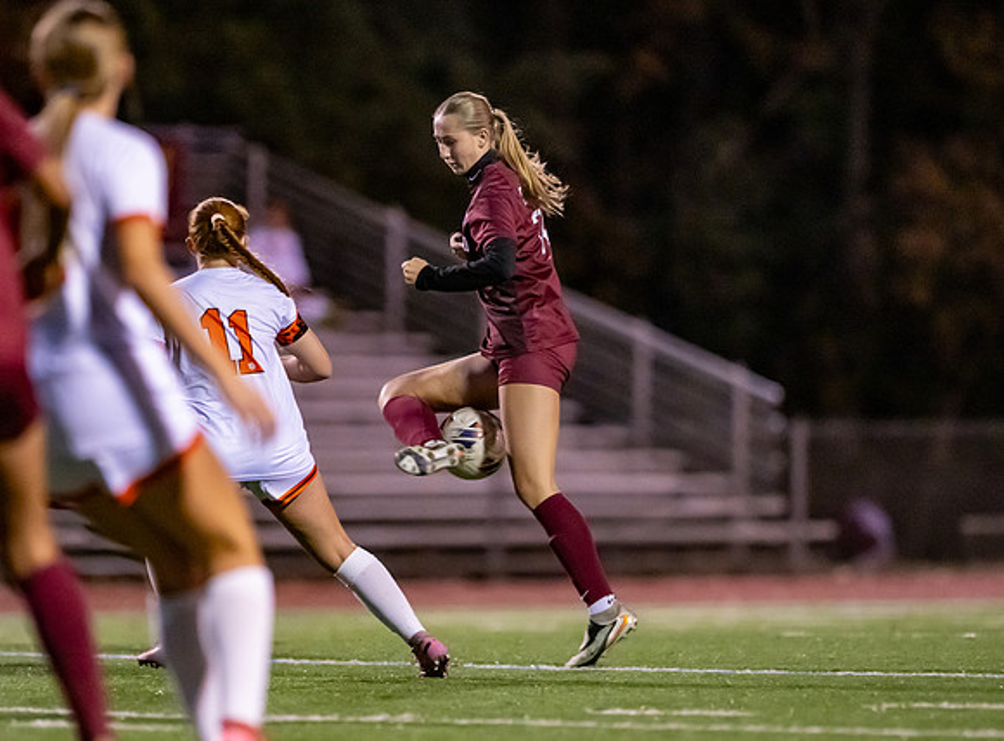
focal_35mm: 435
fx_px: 12543
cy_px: 396
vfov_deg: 3.4
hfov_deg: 4.6
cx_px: 405
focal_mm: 300
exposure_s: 1/640
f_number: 2.8
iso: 3600
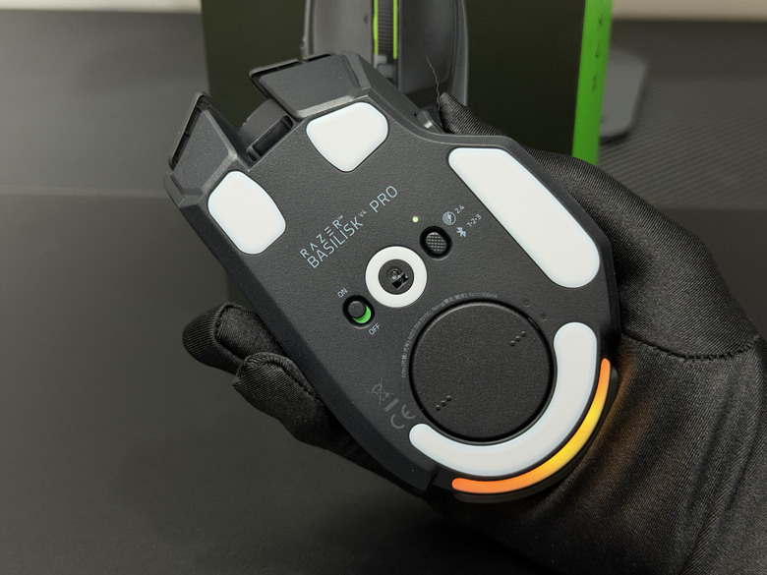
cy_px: 288
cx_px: 384
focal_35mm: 48
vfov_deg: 30.3
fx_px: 1064
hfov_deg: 39.7
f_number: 1.78
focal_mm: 6.76
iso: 250
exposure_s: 1/60
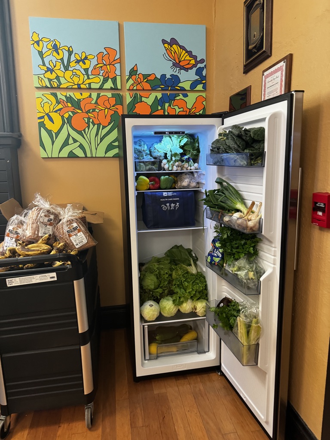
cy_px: 220
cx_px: 165
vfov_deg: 71.6
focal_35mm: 24
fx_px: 305
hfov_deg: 56.8
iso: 500
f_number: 1.78
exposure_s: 1/60
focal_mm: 6.76
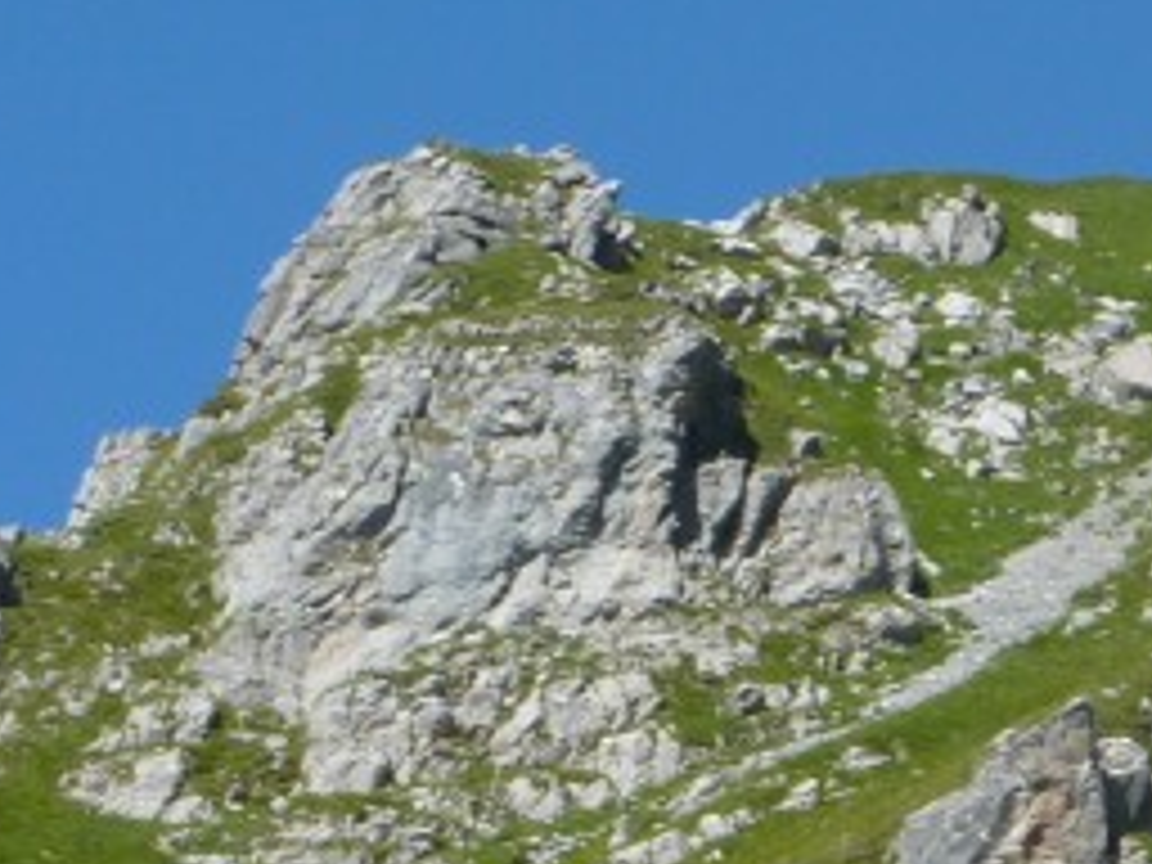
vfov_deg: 3.3
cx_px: 1152
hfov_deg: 4.5
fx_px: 14776
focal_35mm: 444
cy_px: 400
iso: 80
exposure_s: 1/500
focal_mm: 18.2
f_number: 4.4
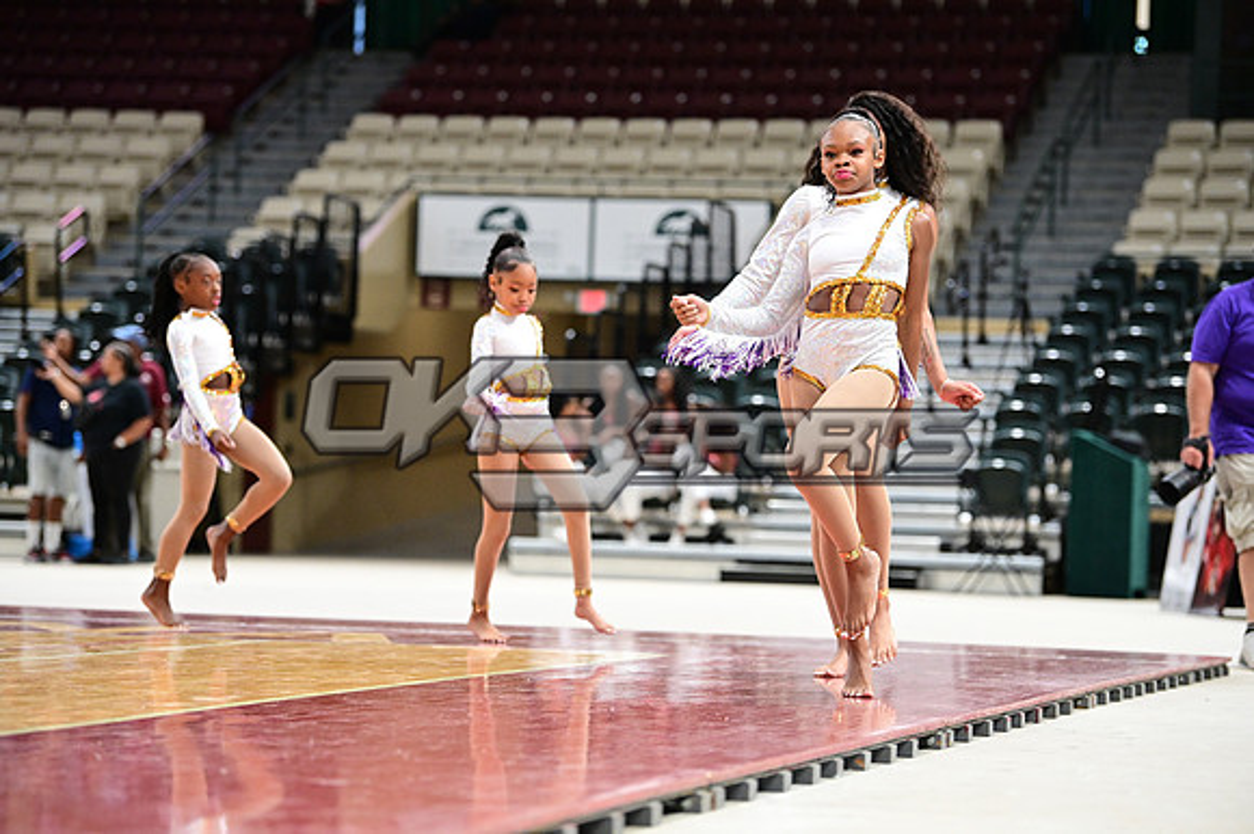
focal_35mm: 120
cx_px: 627
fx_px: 4177
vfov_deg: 11.4
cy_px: 417
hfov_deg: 17.1
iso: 6400
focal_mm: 120
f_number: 3.2
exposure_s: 1/1000
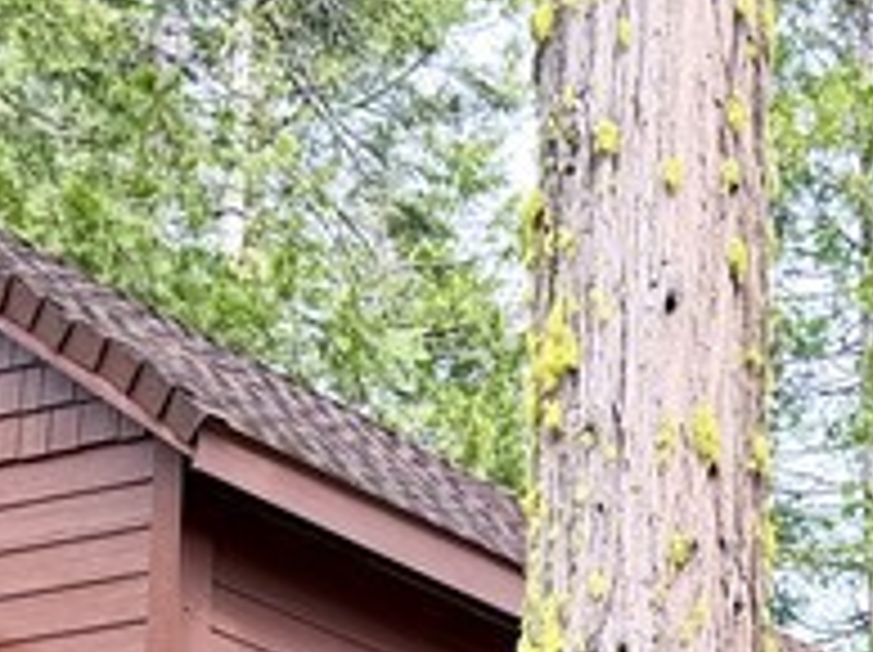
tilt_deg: +7.2
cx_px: 999
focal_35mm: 127
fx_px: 3199
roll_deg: -0.3
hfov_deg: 15.1
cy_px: 1165
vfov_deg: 10.9
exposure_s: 1/898
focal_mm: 6.76
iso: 100
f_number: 1.78
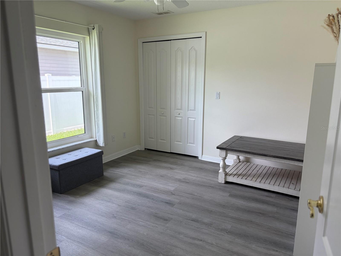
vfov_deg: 53.1
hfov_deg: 67.3
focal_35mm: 26
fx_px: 256
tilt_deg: -9.0
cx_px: 170
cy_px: 128
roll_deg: -0.5
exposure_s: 1/225
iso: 100
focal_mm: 5.96
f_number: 1.6
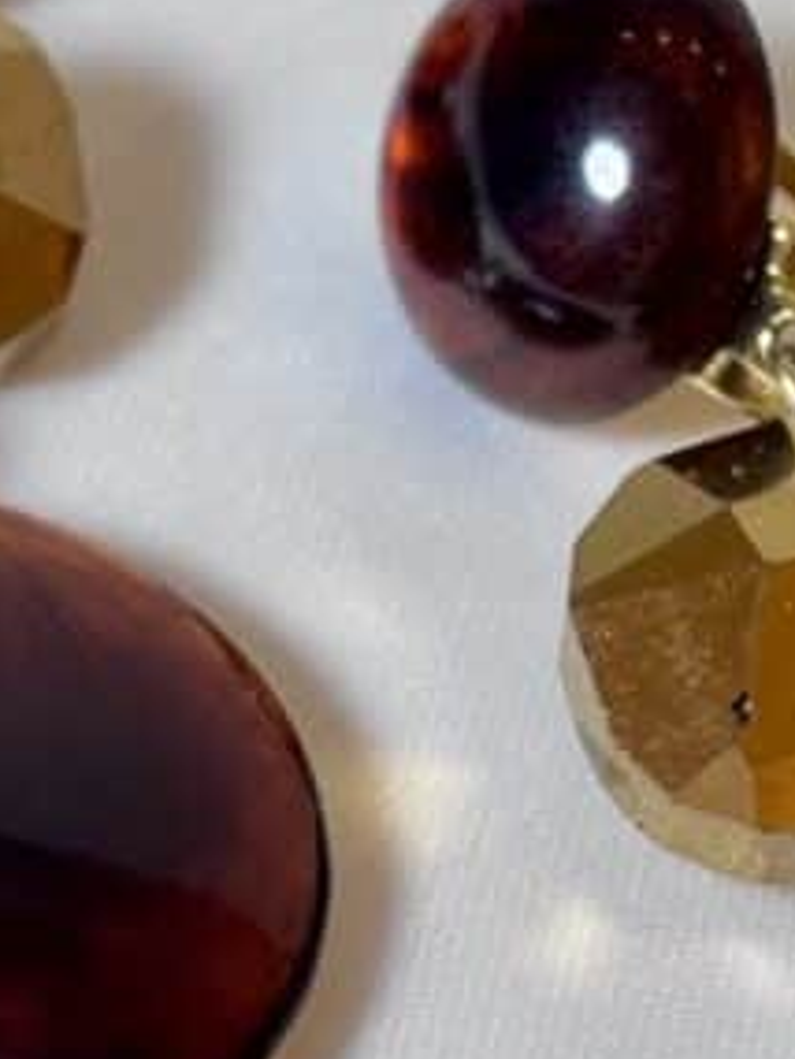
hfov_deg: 7.9
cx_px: 583
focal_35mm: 187
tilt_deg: -46.8
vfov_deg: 10.6
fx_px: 5722
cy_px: 632
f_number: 1.6
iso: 25
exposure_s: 1/100
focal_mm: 5.96
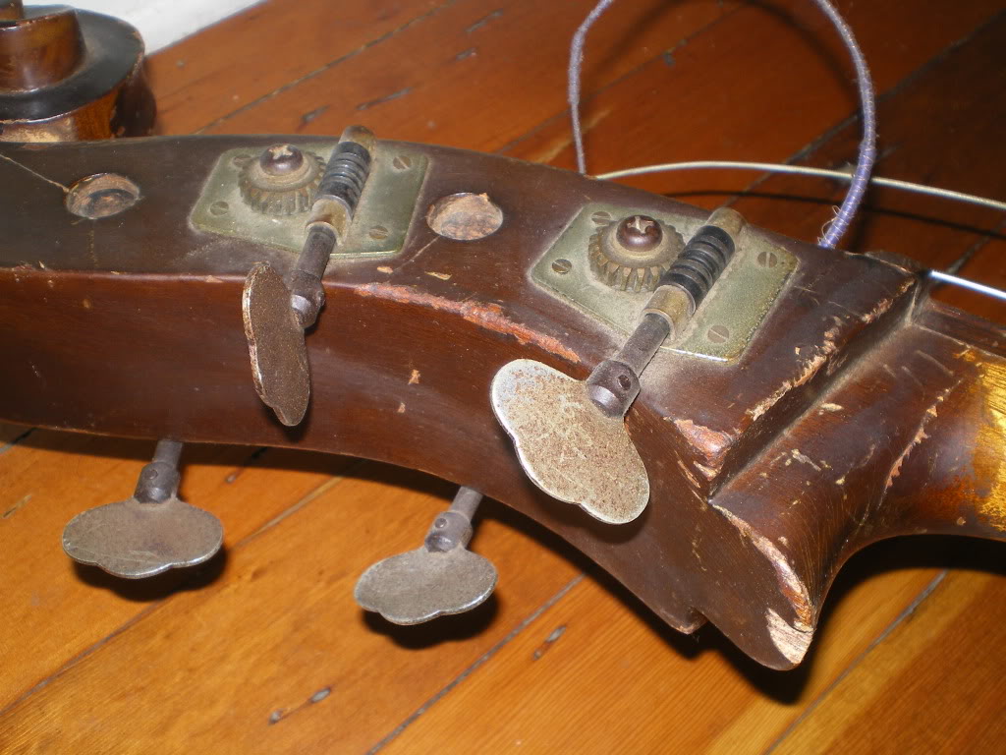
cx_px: 503
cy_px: 378
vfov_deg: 32.9
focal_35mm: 44
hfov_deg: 42.9
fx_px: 1279
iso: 64
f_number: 4.9
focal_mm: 7.4
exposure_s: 1/30
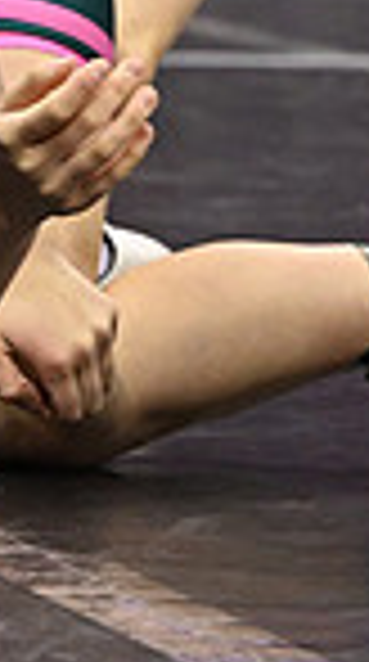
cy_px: -54
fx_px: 7615
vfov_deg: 5.0
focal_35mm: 435
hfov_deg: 2.7
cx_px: -742
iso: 4000
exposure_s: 1/1000
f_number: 3.2
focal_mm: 70
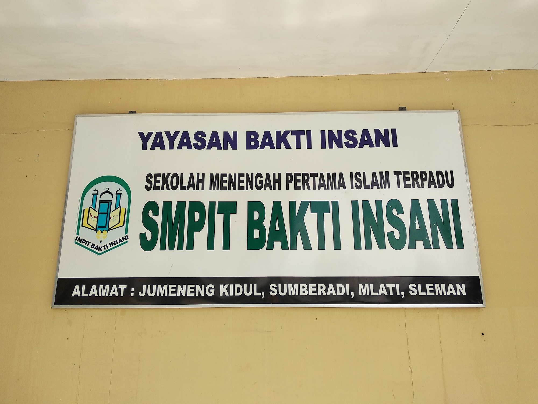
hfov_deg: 67.3
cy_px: 202
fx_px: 404
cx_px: 269
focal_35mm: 26
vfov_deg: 53.1
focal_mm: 3.81
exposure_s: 1/472
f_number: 2.2
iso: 100
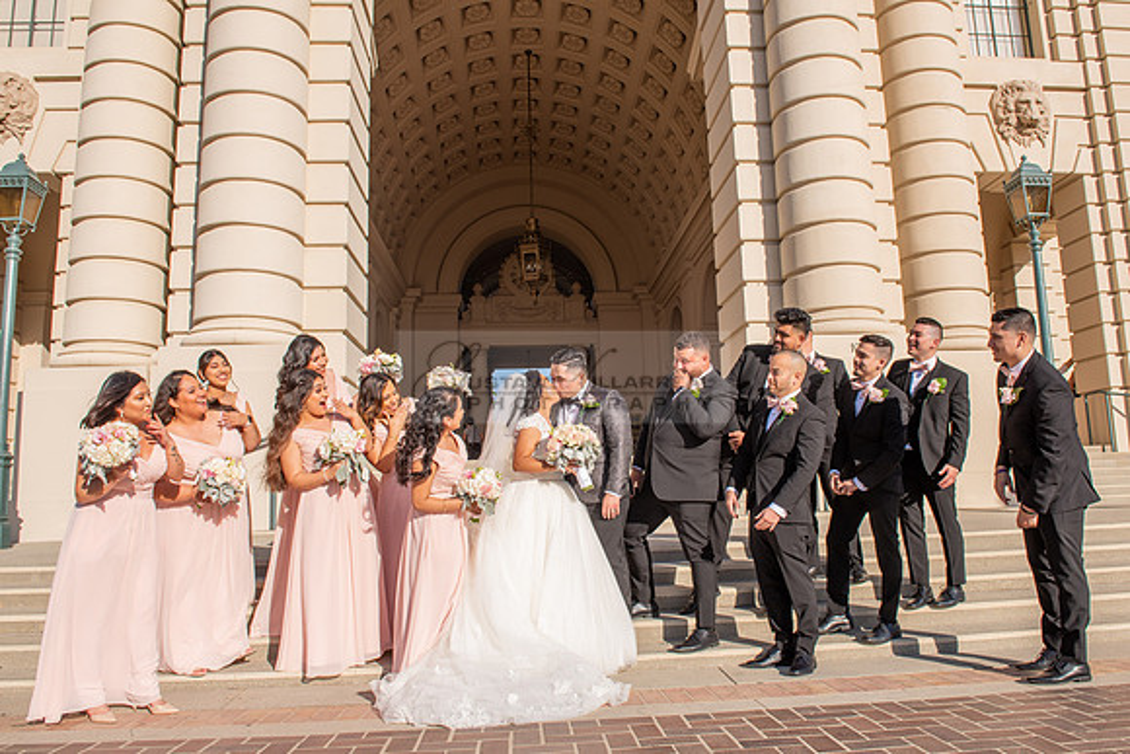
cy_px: 374
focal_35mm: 27
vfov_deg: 48.3
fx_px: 841
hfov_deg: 67.7
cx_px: 602
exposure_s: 1/200
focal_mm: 24
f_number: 10
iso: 100
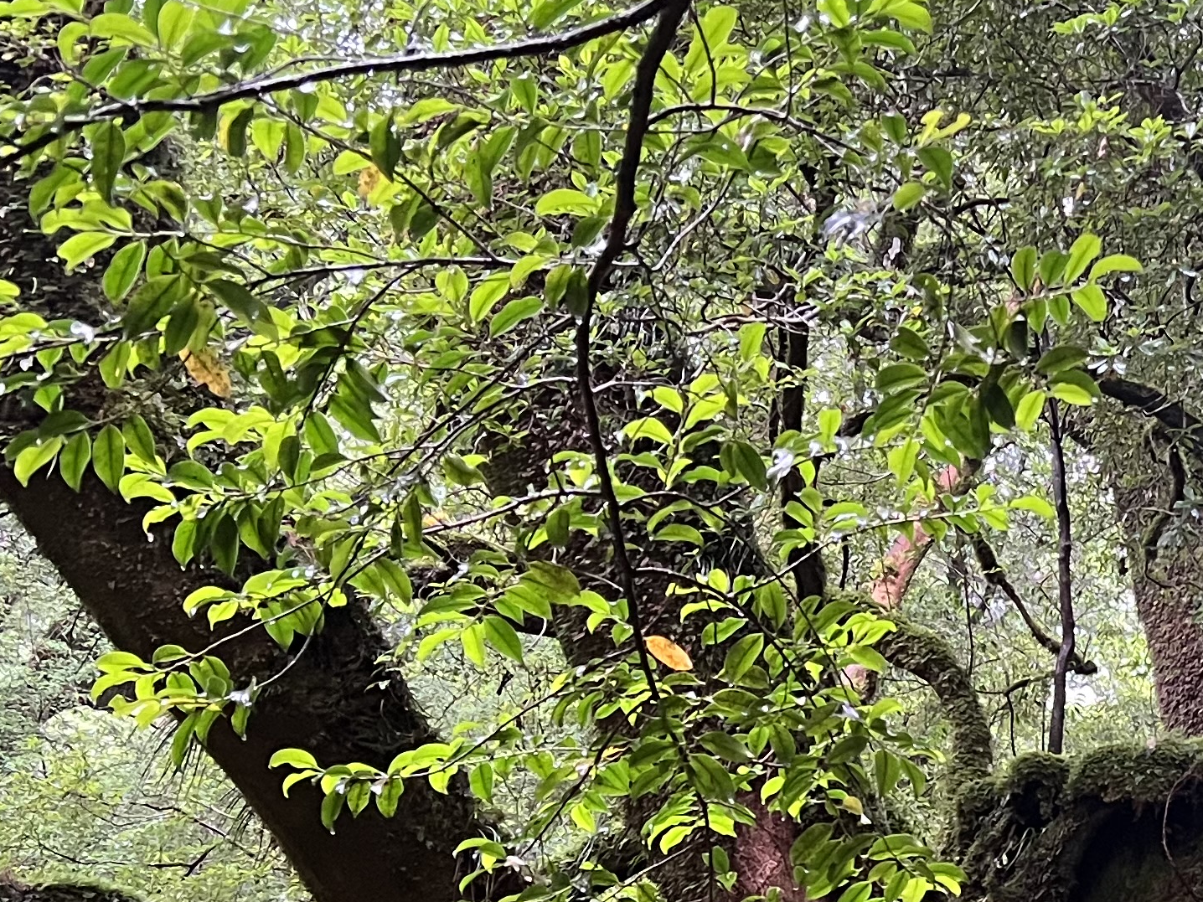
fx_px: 2537
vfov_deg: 19.2
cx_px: 1284
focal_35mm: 73
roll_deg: -4.7
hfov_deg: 25.0
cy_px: 1048
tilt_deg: +18.8
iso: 400
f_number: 1.5
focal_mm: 5.7
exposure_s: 1/60
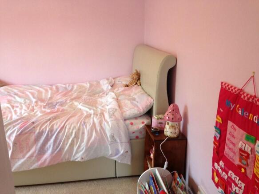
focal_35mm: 33
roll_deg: -0.8
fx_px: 247
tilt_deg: -18.6
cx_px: 130
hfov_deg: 55.4
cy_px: 97
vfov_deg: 42.9
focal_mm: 4.12
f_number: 2.4
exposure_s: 1/20
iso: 125
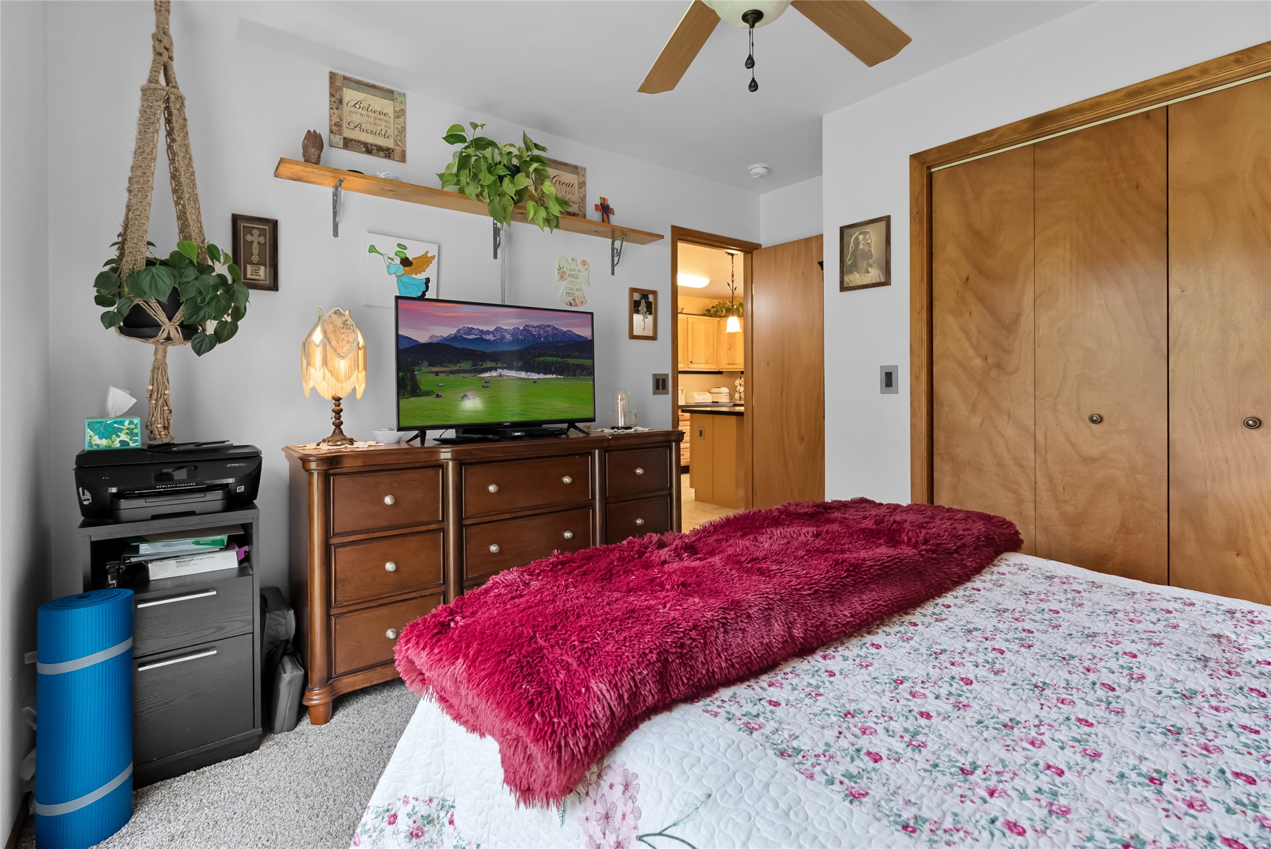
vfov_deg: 73.8
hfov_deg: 96.7
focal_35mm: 16
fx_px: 565
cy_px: 424
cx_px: 636
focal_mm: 16
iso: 1600
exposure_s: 1/20
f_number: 5.6
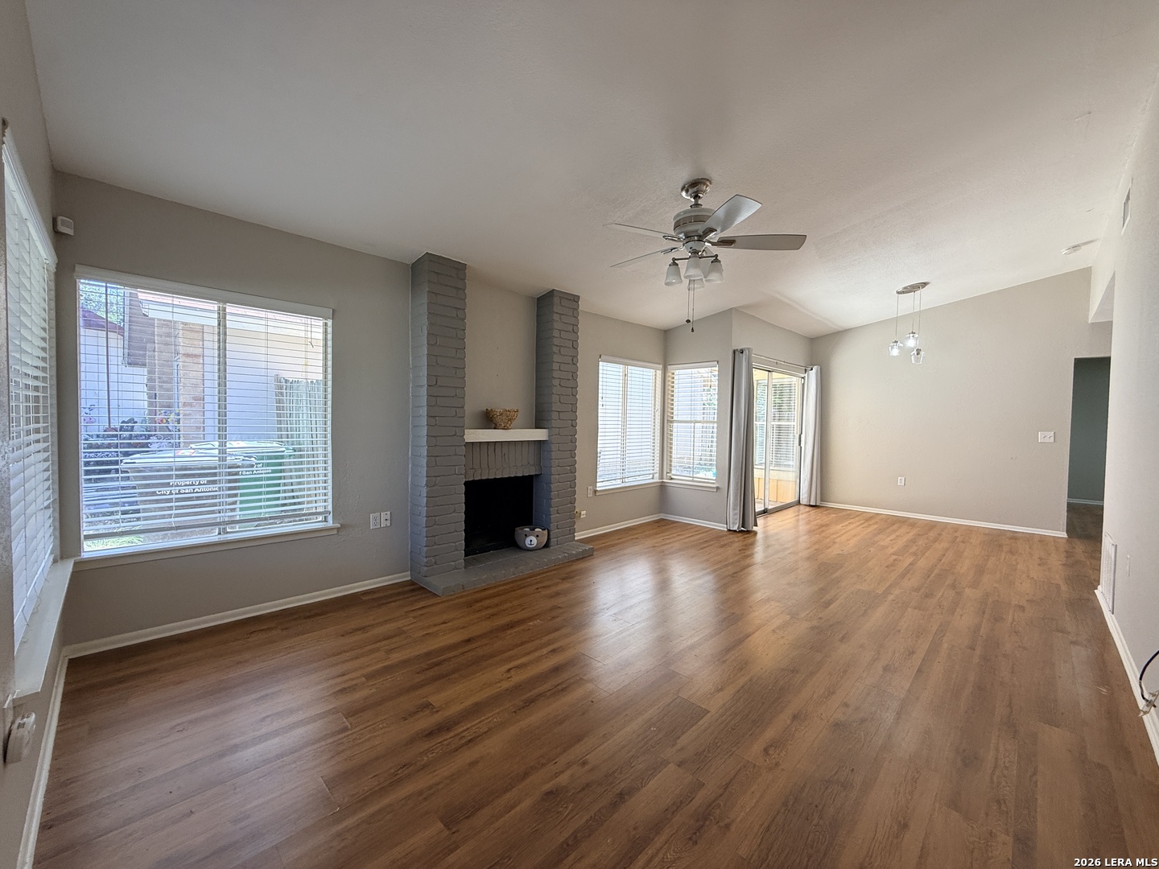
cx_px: 580
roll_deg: -0.7
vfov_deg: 85.7
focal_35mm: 14
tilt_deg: -1.3
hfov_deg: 102.1
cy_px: 434
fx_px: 469
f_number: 2.2
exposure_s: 1/120
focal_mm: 2.22
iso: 80
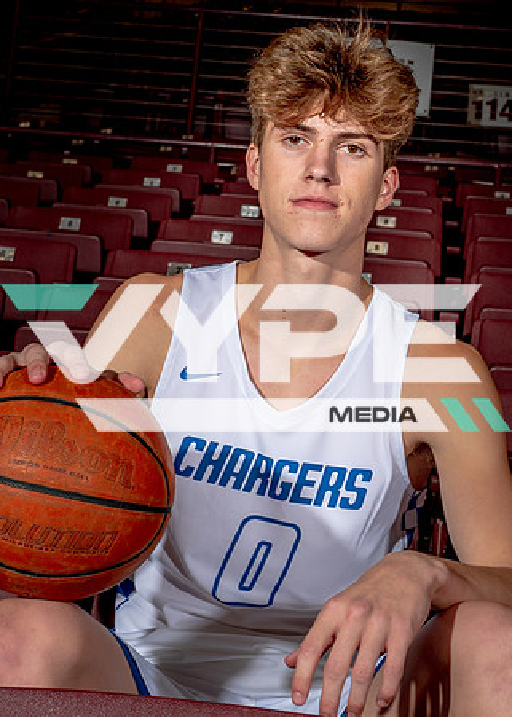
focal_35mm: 89
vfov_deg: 22.5
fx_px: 1805
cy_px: 405
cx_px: 262
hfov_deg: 16.1
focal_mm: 40
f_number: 8
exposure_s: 1/125
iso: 100
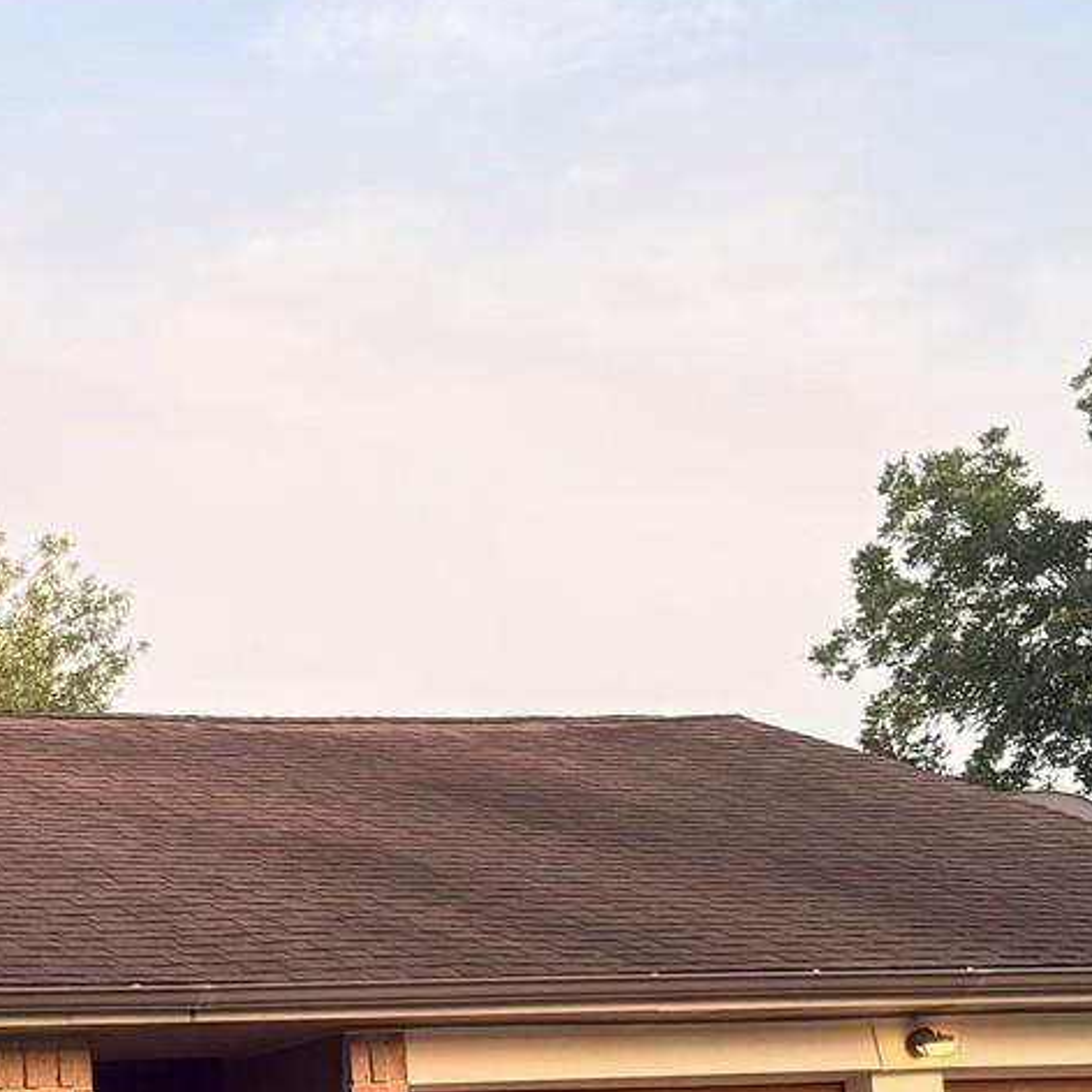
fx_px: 3284
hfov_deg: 17.6
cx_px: -345
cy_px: 1374
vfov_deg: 17.8
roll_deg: +3.5
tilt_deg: +0.6
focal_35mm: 92
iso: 80
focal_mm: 6.76
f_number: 1.78
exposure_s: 1/332
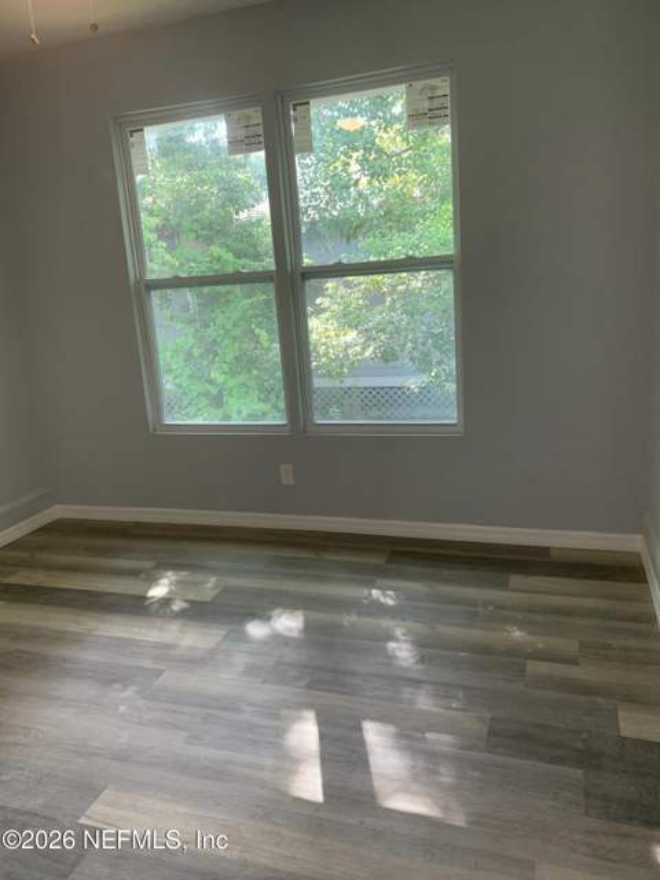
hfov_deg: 53.1
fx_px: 661
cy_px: 440
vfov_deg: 67.3
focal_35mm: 26
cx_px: 330
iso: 125
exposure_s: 1/60
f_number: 1.8
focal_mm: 4.25
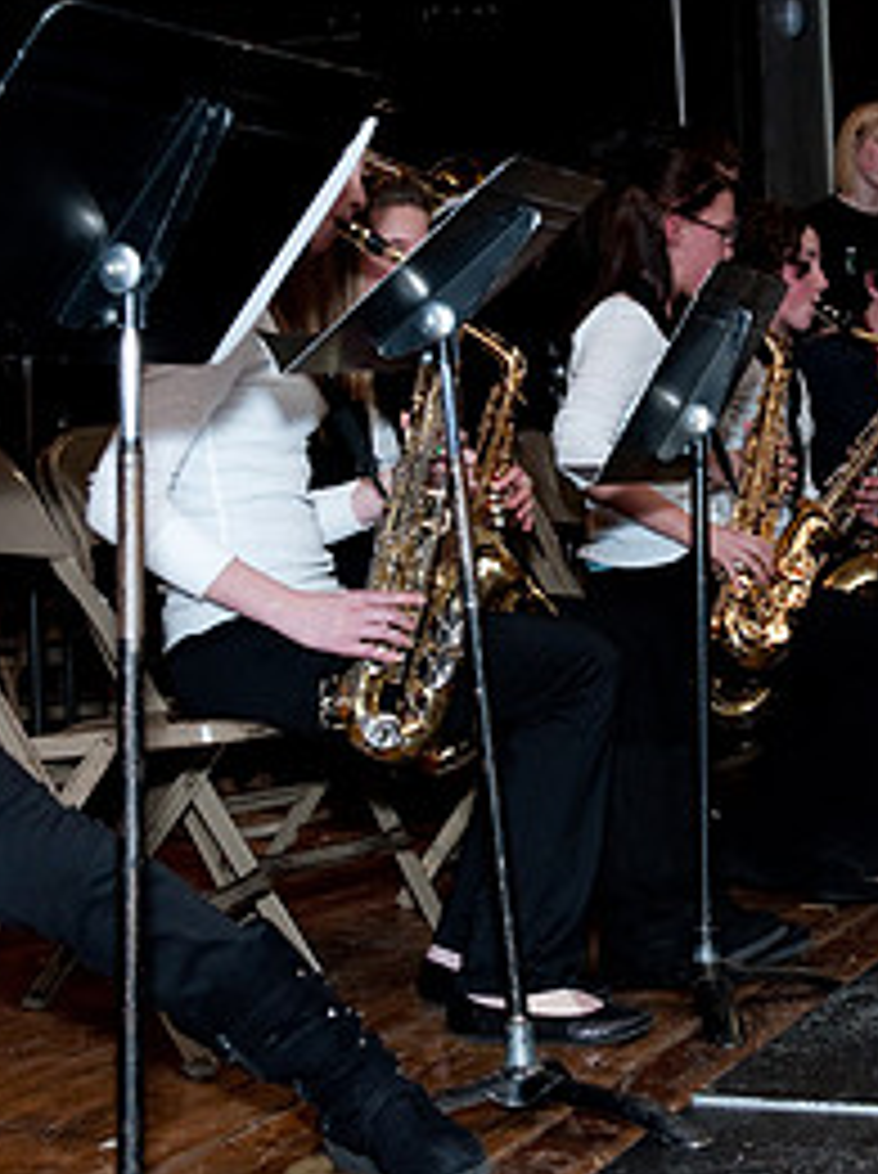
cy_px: 405
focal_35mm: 77
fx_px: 2610
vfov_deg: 25.3
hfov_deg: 19.0
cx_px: 585
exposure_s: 1/180
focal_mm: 36
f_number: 5.6
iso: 560
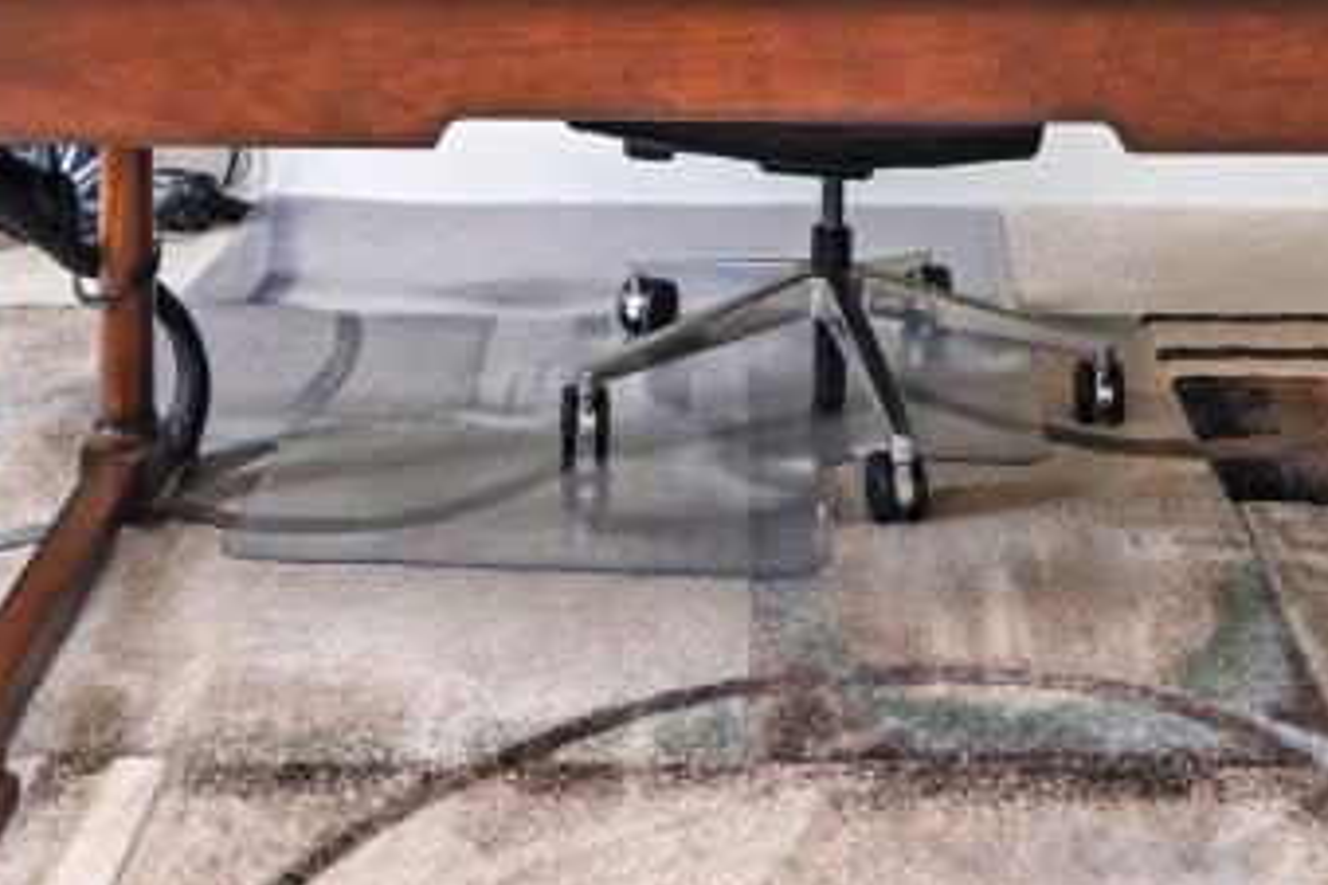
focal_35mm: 62
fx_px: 2287
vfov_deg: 18.9
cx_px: 709
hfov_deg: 32.4
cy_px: -489
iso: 720
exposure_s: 1/60
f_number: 4
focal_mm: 14
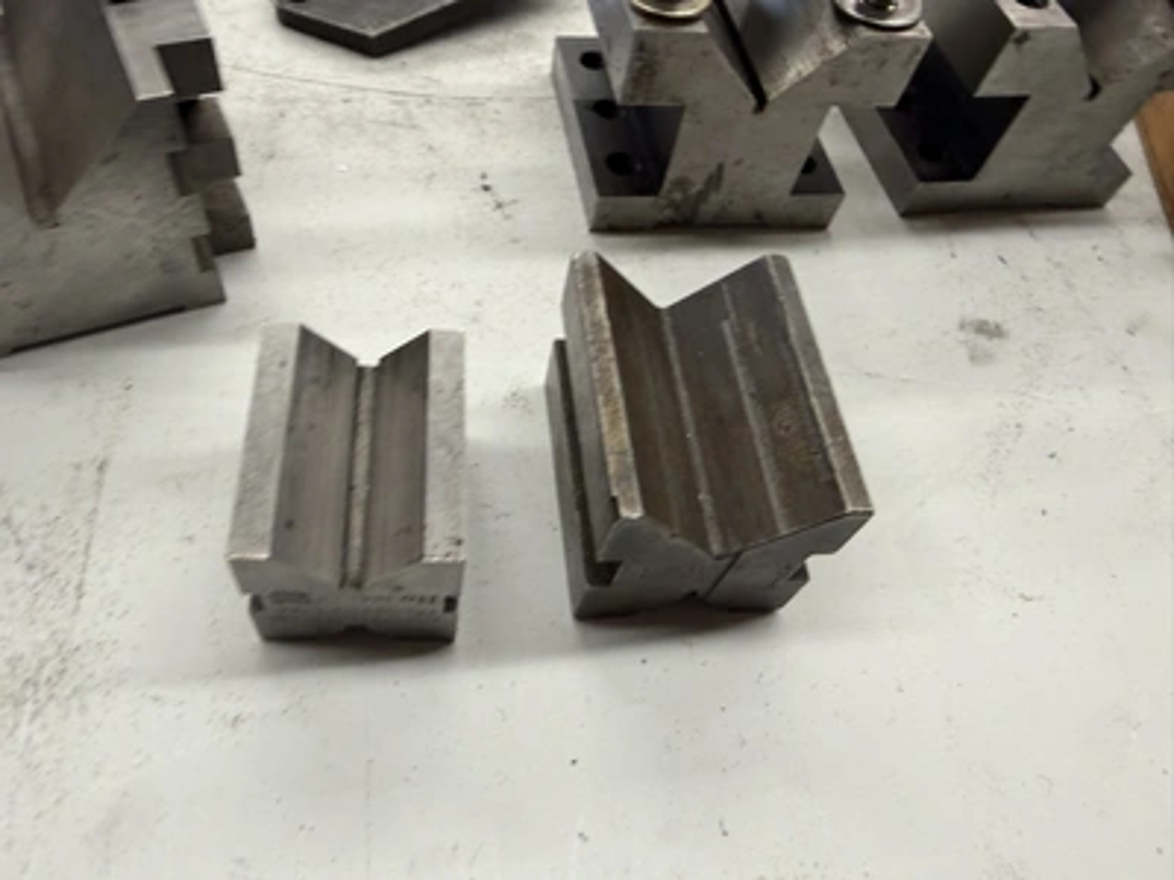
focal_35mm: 24
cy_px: 440
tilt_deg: -56.5
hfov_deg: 71.6
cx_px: 587
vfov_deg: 56.8
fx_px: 814
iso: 160
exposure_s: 1/60
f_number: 2.2
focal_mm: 2.22
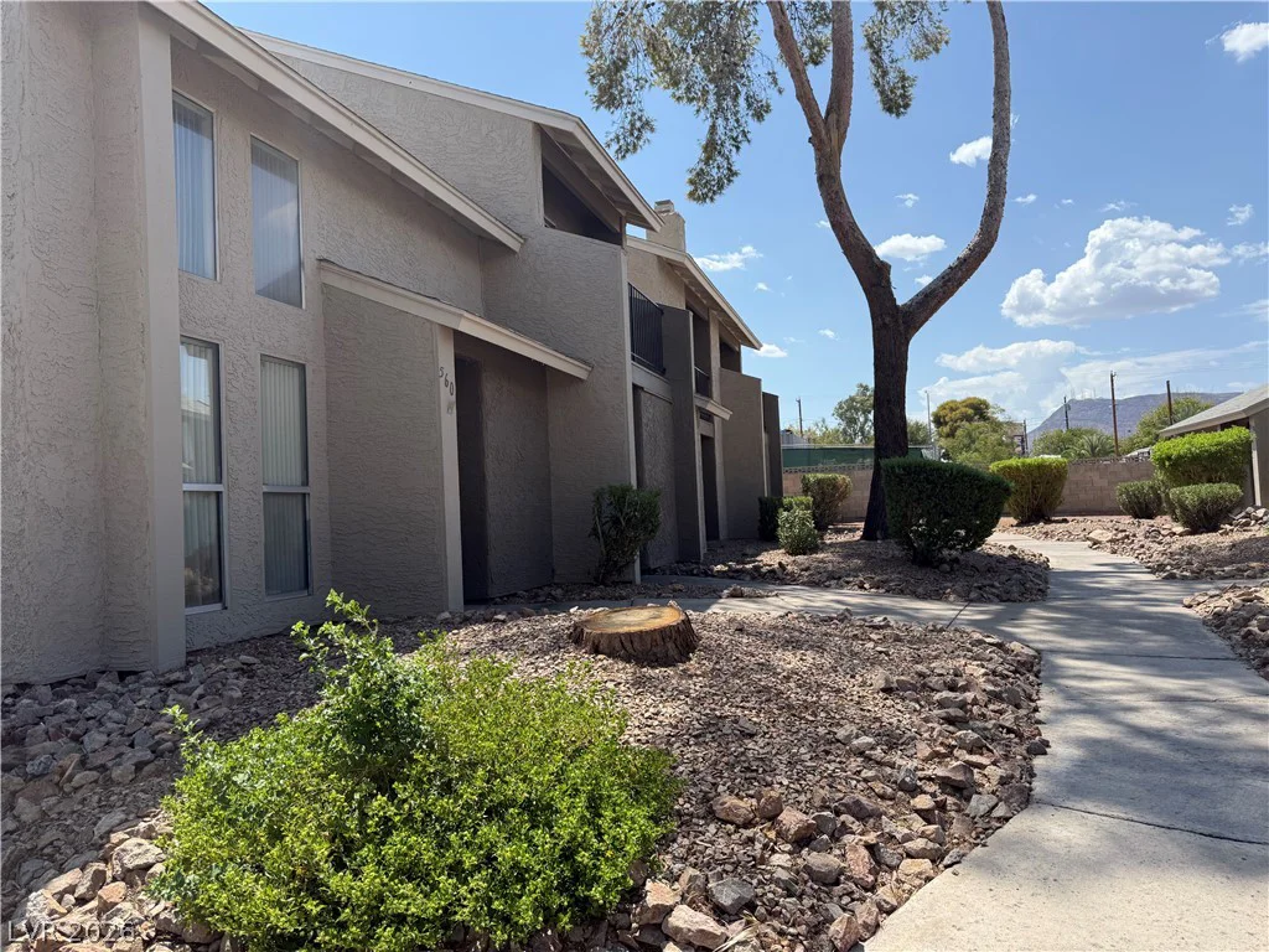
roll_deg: +3.8
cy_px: 476
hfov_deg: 71.6
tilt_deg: +3.4
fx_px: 880
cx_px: 634
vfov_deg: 56.8
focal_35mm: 24
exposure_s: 1/3759
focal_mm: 6.76
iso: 80
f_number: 1.78
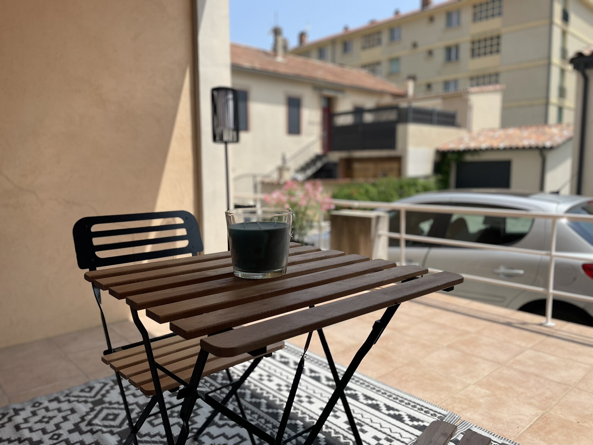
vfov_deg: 53.1
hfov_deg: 67.3
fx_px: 445
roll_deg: +0.4
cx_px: 296
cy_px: 222
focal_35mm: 26
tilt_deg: -5.6
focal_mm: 4.2
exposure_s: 1/4464
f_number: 1.6
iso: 50
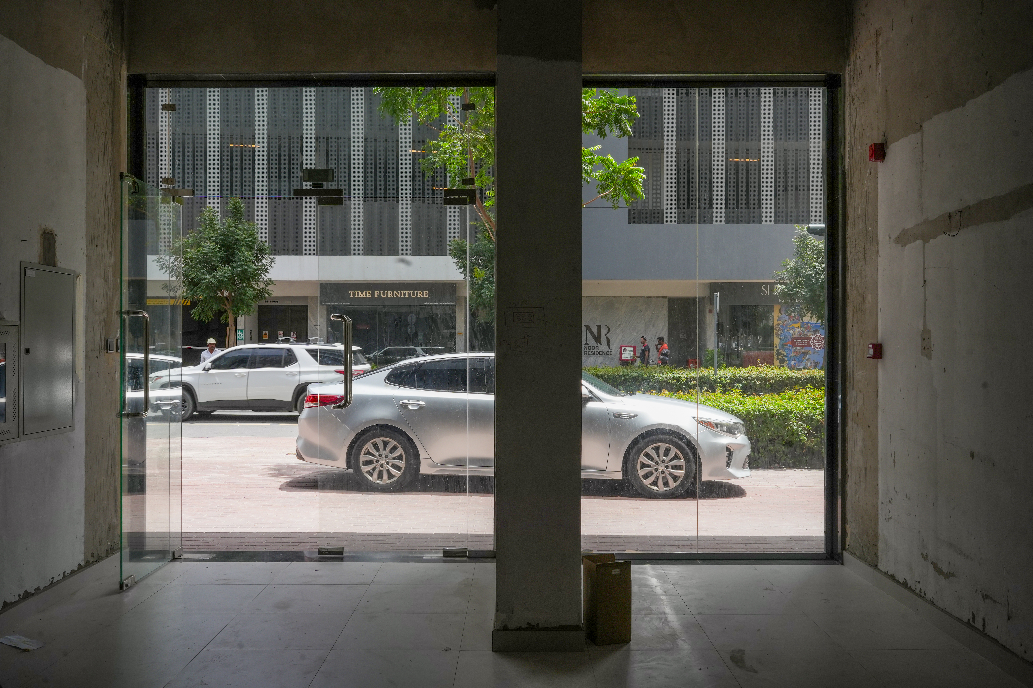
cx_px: 516
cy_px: 344
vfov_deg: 37.9
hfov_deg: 54.4
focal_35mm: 35
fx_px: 1004
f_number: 13
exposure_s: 1/200
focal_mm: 35
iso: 250
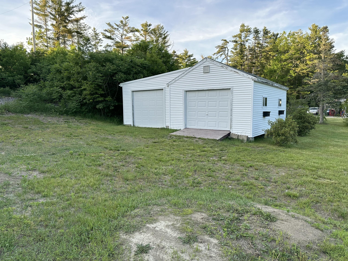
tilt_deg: -5.4
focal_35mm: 24
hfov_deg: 71.6
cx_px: 174
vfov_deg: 56.8
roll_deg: +1.7
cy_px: 130
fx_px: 241
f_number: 1.78
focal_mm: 6.86
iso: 80
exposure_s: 1/587
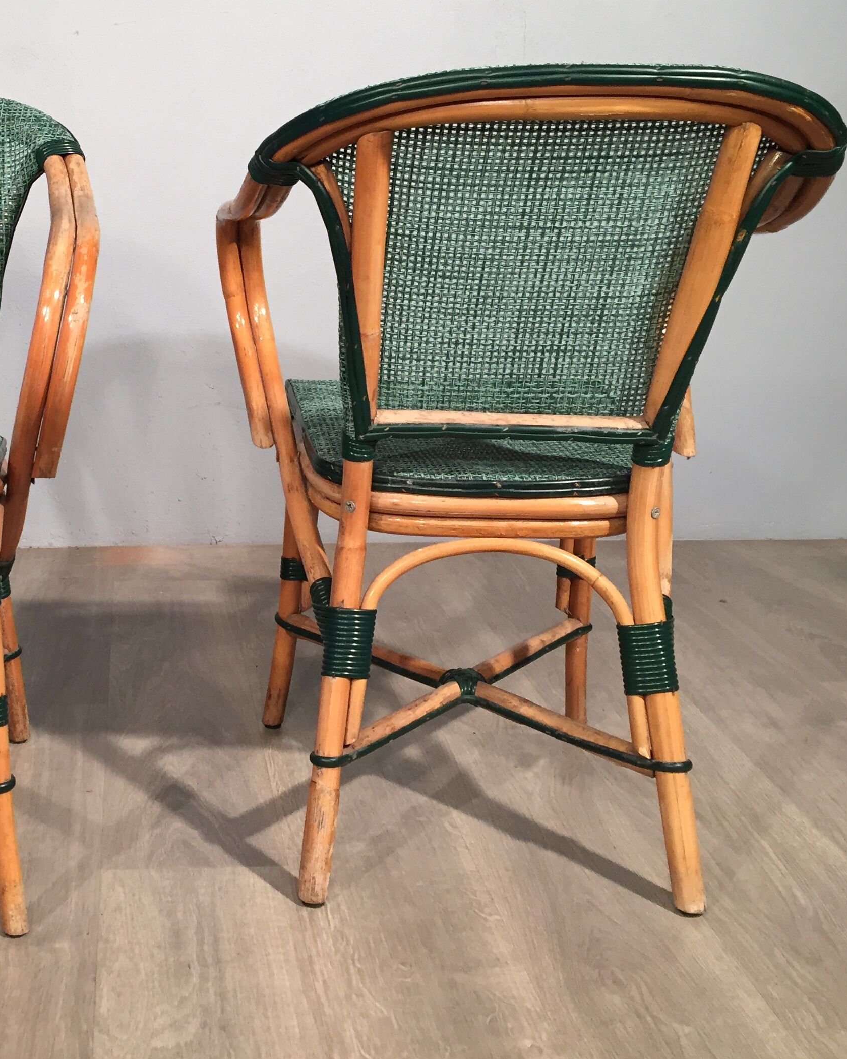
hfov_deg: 33.1
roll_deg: -0.2
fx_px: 1379
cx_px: 160
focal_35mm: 44
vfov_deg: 41.9
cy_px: 460
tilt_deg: -11.1
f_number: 2.2
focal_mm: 4.15
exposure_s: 1/33
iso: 100
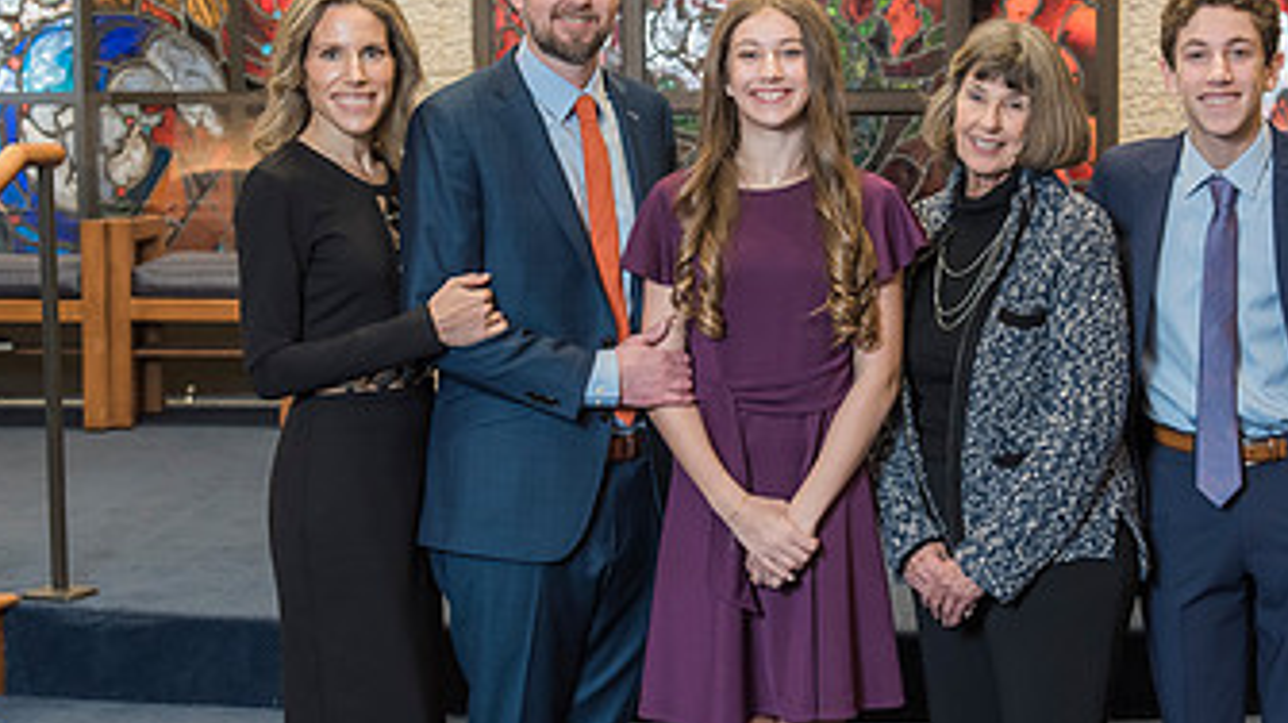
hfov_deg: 29.3
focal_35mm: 72
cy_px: 372
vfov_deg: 16.7
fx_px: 2458
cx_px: 794
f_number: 4
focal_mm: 38
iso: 1250
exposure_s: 1/100
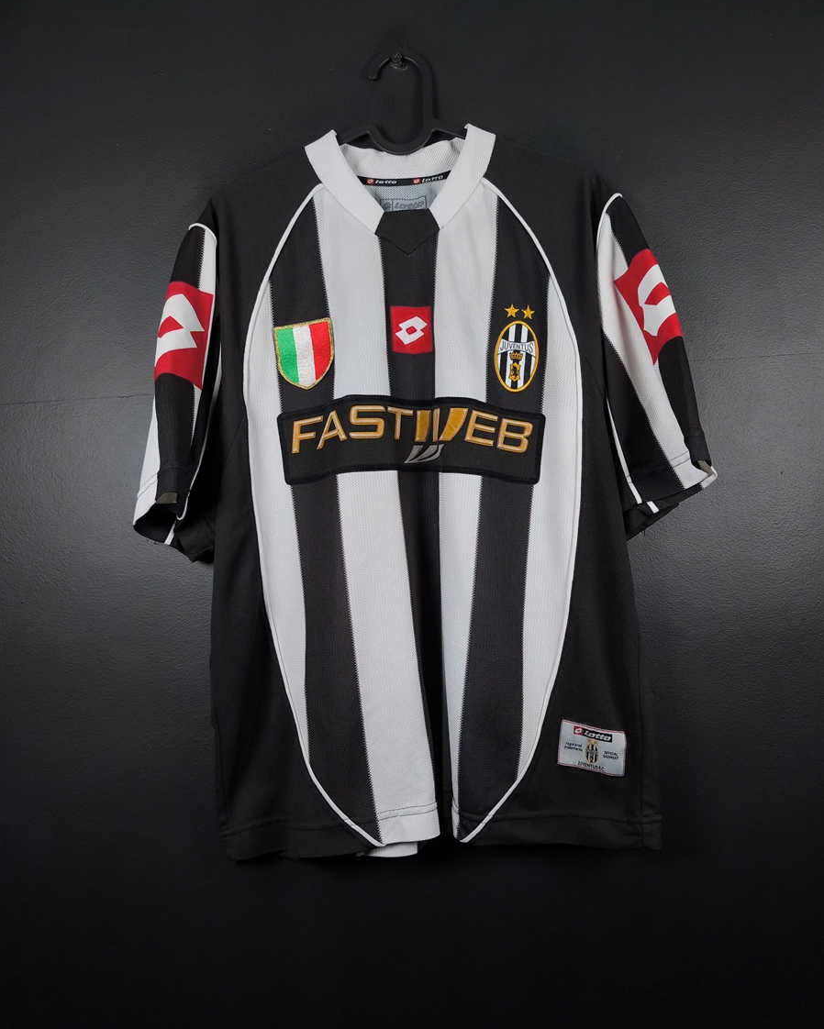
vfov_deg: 70.2
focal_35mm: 24
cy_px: 546
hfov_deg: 58.8
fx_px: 731
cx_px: 412
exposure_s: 1/200
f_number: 1.6
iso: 400
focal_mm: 6.57
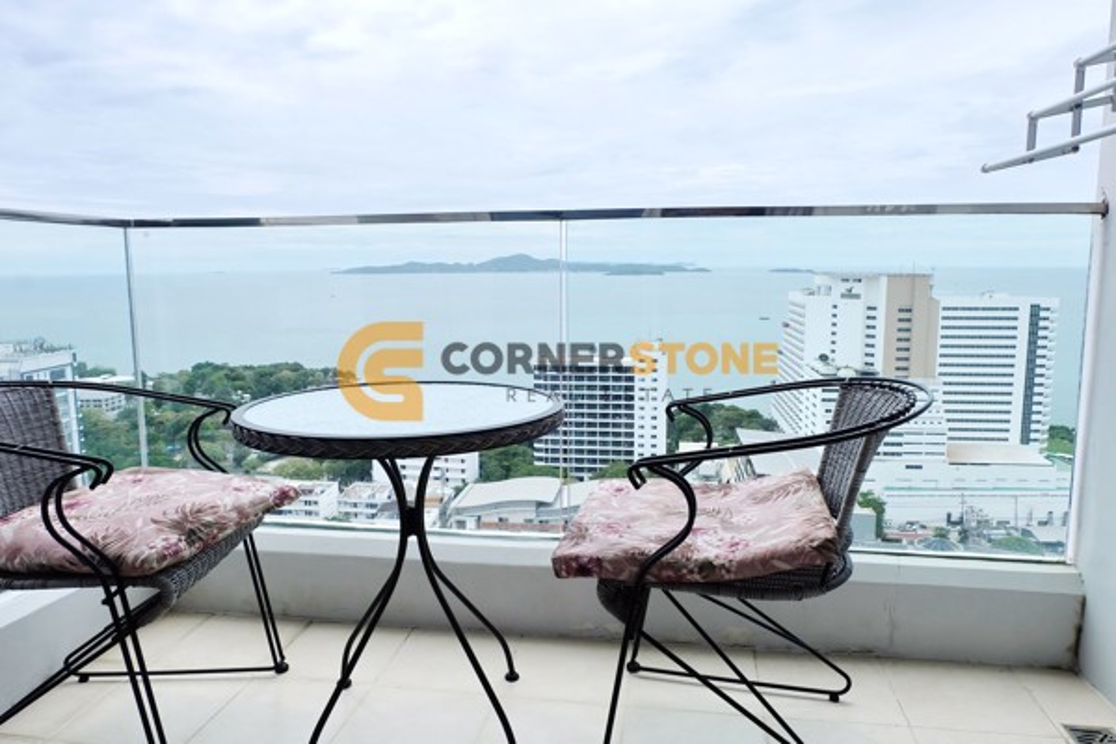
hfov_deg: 73.7
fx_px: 744
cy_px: 372
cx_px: 558
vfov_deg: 53.1
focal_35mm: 24
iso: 200
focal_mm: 16
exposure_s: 1/350
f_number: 11
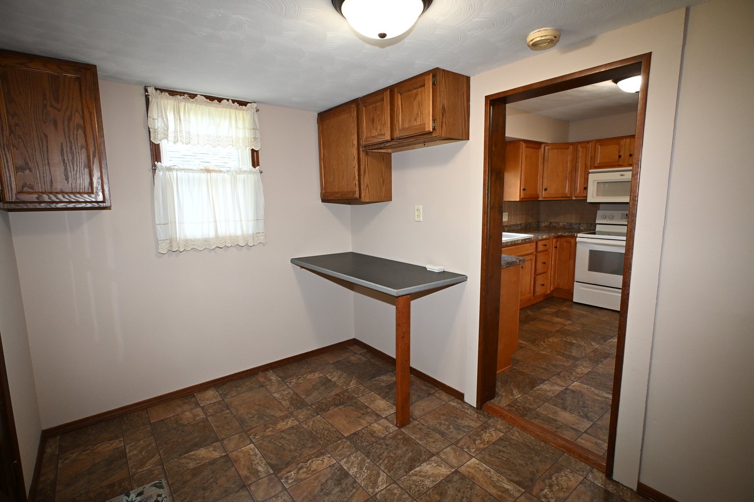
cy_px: 251
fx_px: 377
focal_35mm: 18
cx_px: 377
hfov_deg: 90.0
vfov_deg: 67.4
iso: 640
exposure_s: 1/60
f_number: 4
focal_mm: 12
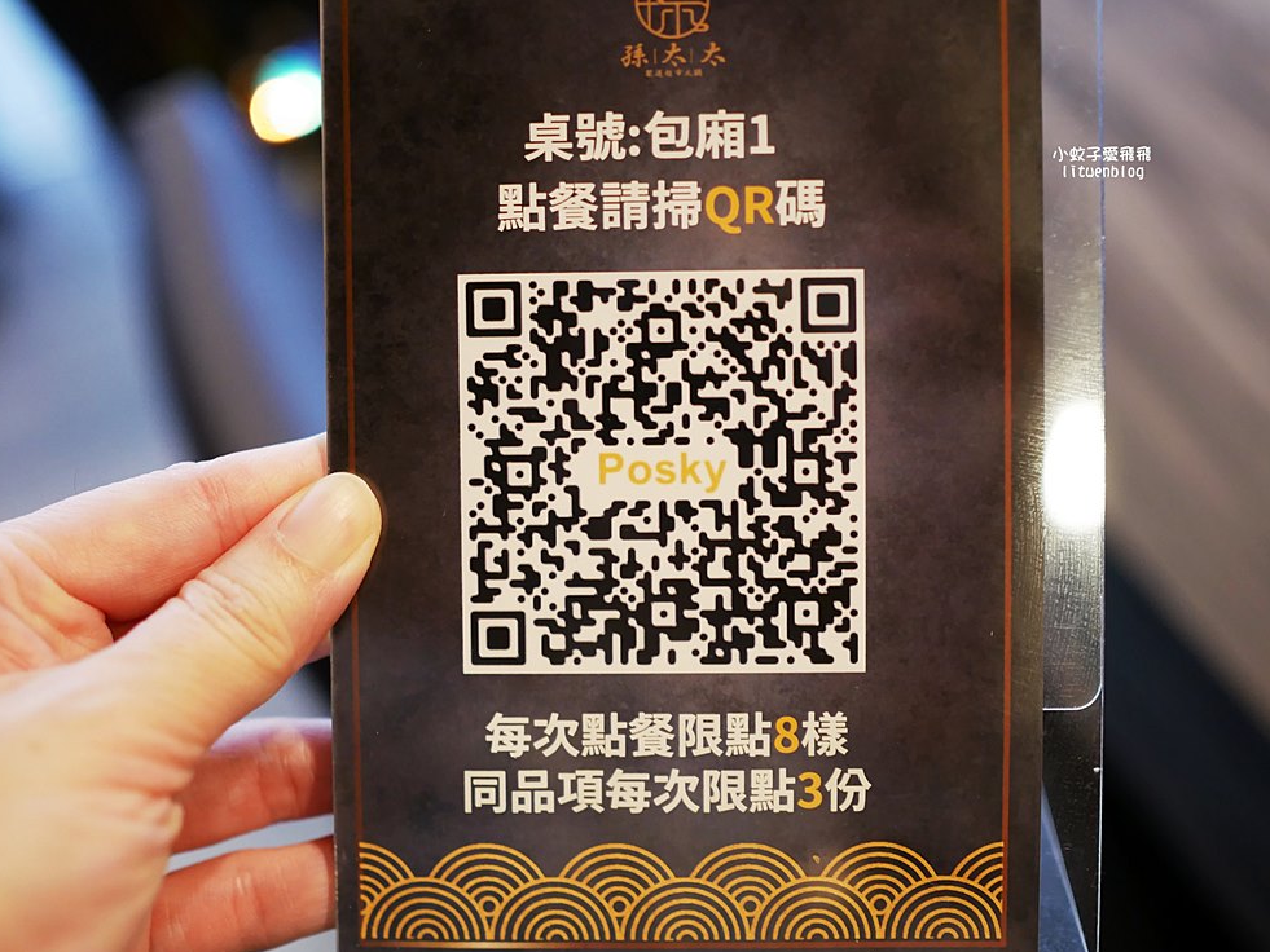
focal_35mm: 51
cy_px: 483
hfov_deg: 37.5
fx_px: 1871
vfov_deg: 28.6
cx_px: 634
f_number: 1.8
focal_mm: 25
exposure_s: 1/60
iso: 640
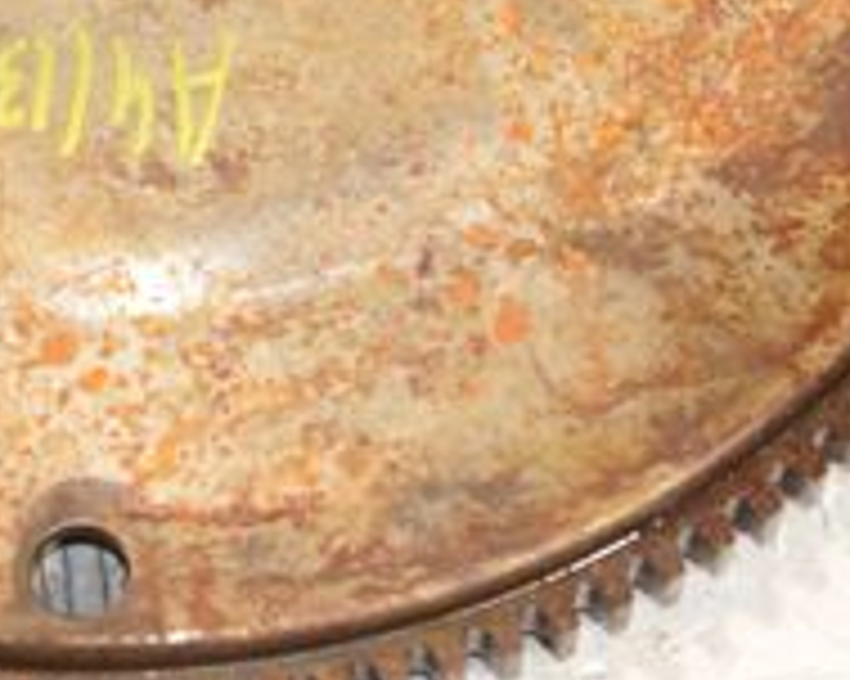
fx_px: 4551
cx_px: 175
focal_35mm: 181
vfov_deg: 8.4
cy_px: -140
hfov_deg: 10.6
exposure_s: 1/200
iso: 1600
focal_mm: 38
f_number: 8
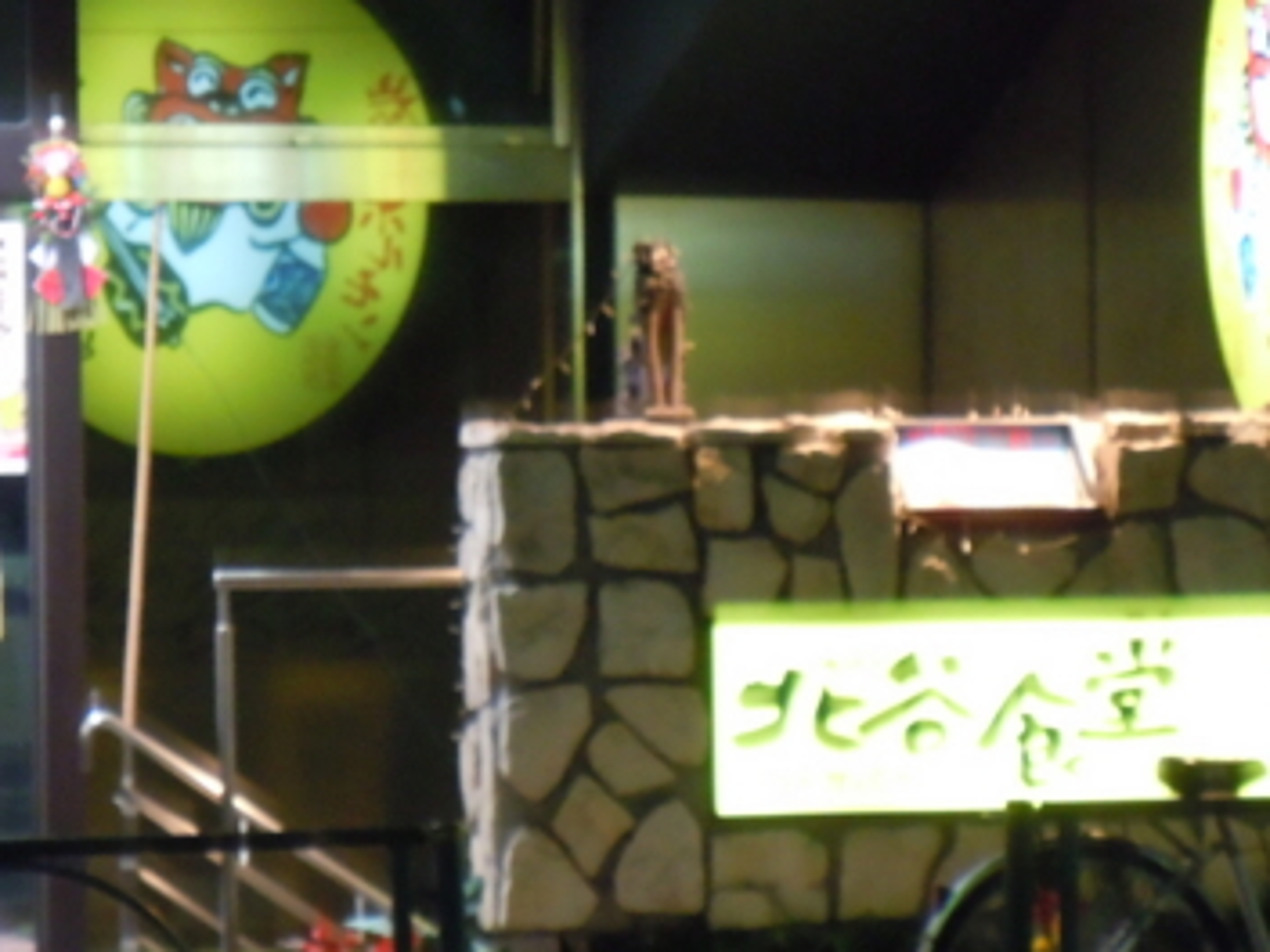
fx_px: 10896
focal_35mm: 297
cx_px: 440
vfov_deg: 5.0
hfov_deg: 6.7
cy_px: 267
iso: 800
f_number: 4.6
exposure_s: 1/8
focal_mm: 31.4
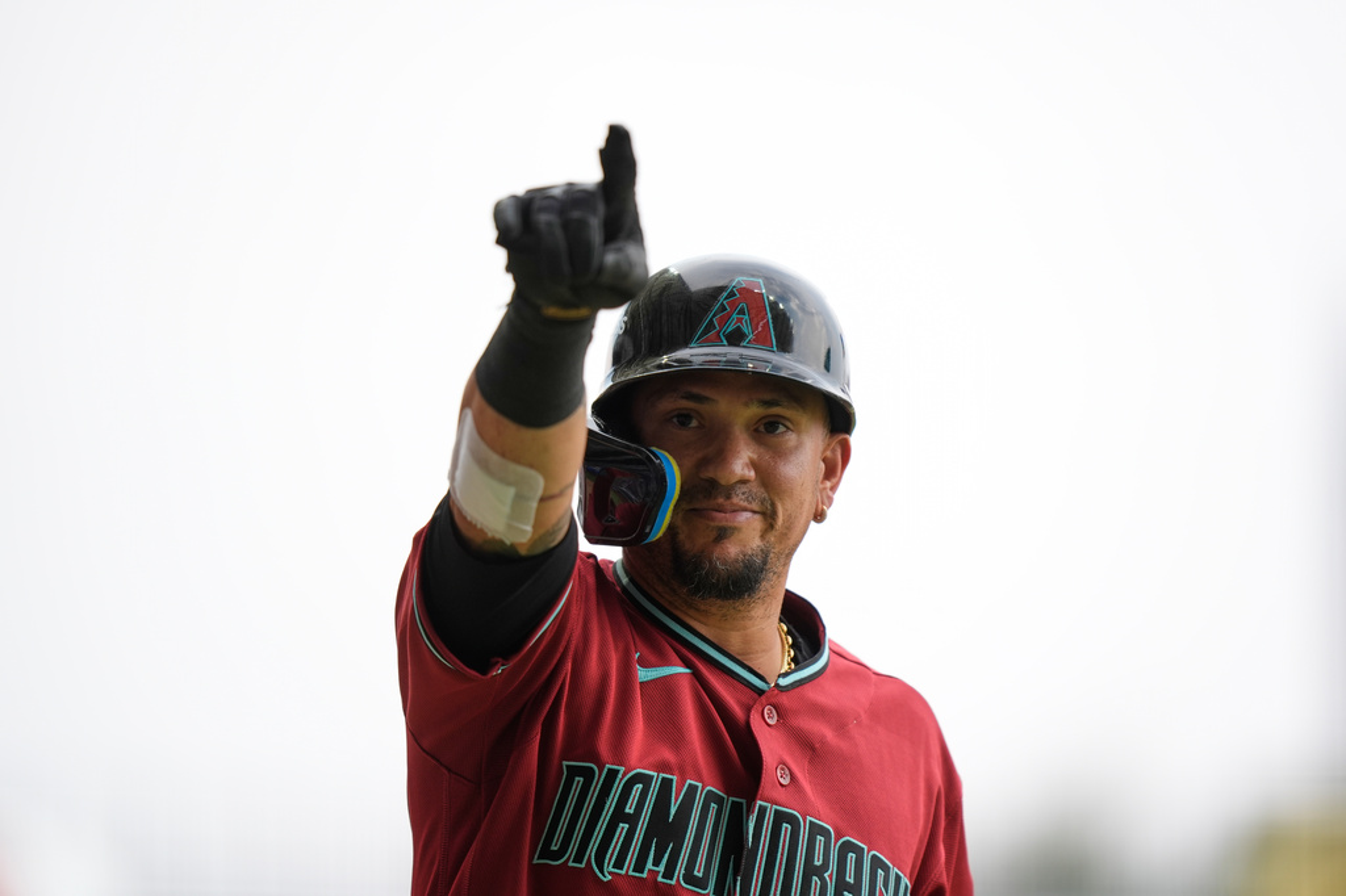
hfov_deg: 5.2
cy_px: 448
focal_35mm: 400
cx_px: 673
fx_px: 14950
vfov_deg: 3.4
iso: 400
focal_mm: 400
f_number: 2.8
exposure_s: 1/1600
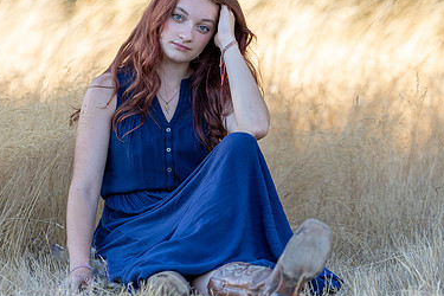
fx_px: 3231
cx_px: 222
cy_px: 107
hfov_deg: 7.9
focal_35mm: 262
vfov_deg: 5.2
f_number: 1.8
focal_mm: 135
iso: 80
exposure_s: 1/500
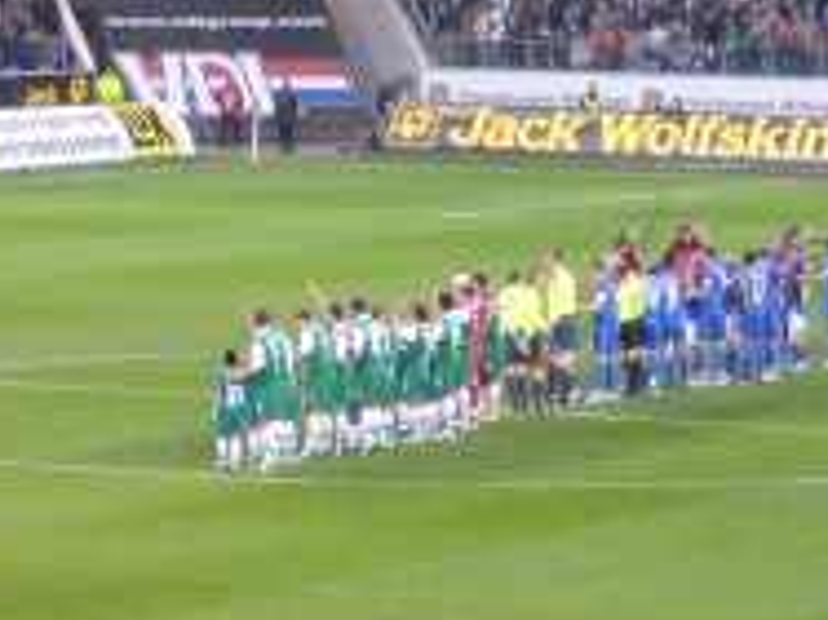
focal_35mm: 260
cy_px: 294
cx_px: 629
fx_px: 6215
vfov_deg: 5.7
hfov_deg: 7.6
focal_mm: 16.1
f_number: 4.8
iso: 400
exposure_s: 1/60
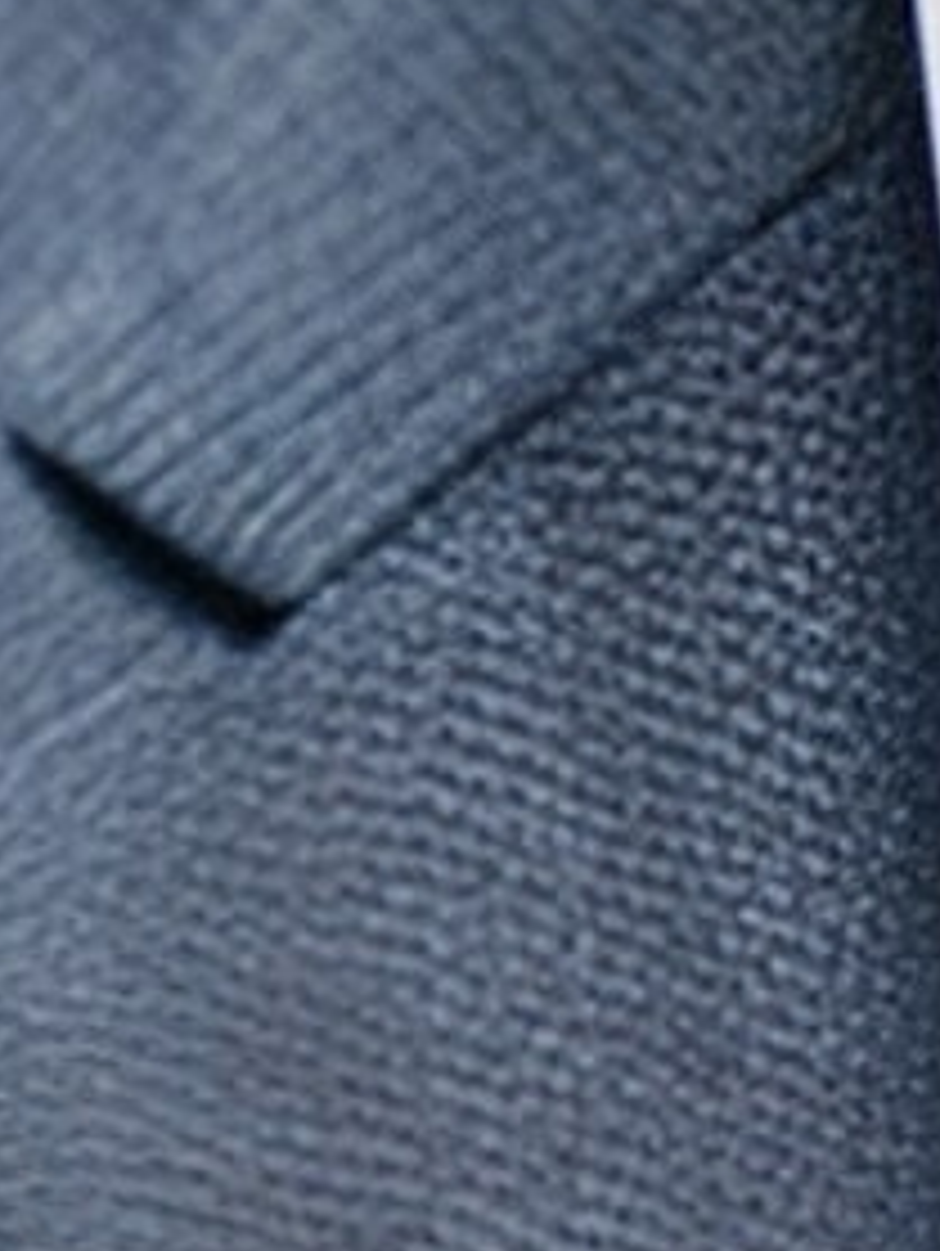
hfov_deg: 6.6
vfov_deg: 8.0
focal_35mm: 221
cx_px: 1601
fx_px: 7989
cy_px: -2142
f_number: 2.2
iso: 320
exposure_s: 1/25
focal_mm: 2.71
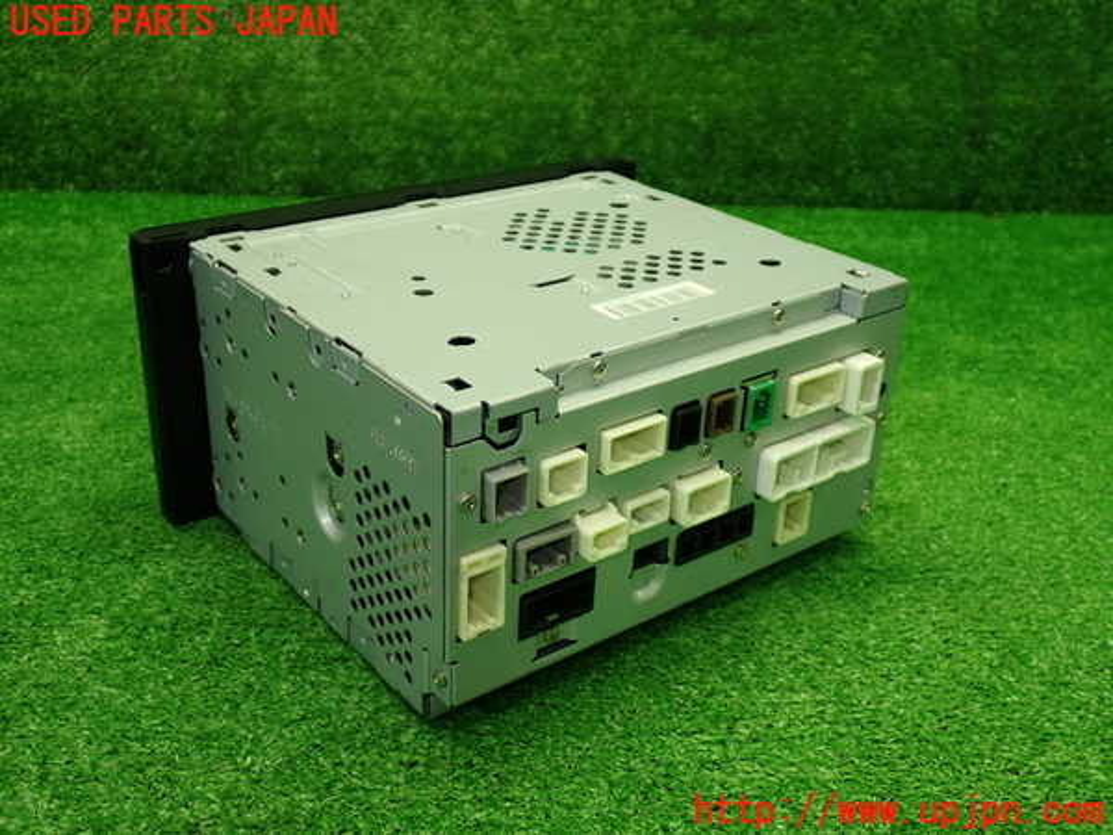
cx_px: 556
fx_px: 1222
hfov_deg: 49.0
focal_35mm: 38
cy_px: 418
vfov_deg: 37.7
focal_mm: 6.83
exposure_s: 1/40
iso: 200
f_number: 2.7
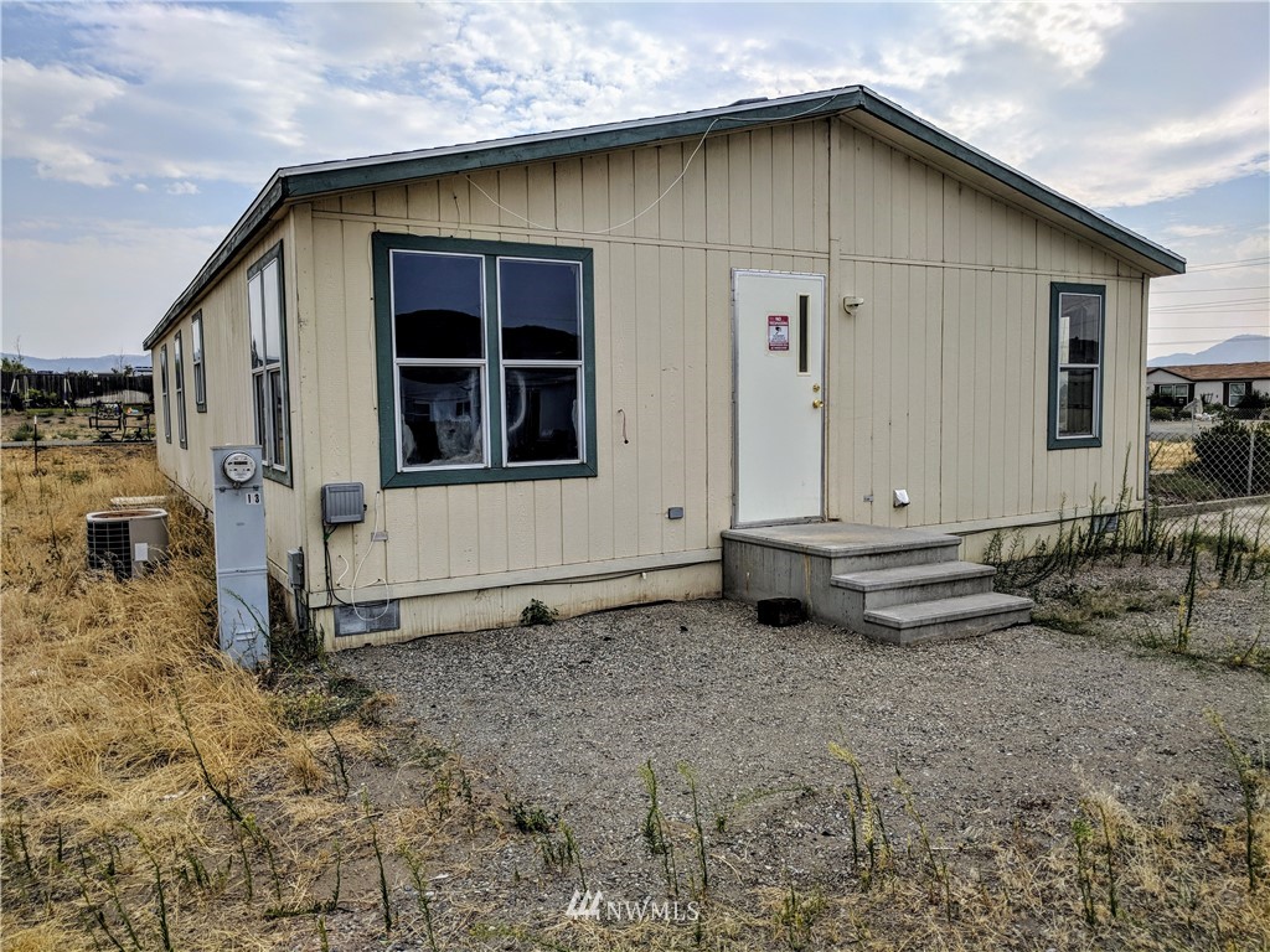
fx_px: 954
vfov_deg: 53.1
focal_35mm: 26
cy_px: 476
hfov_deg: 67.3
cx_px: 635
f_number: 2
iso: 50
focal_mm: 4.67
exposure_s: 1/1453
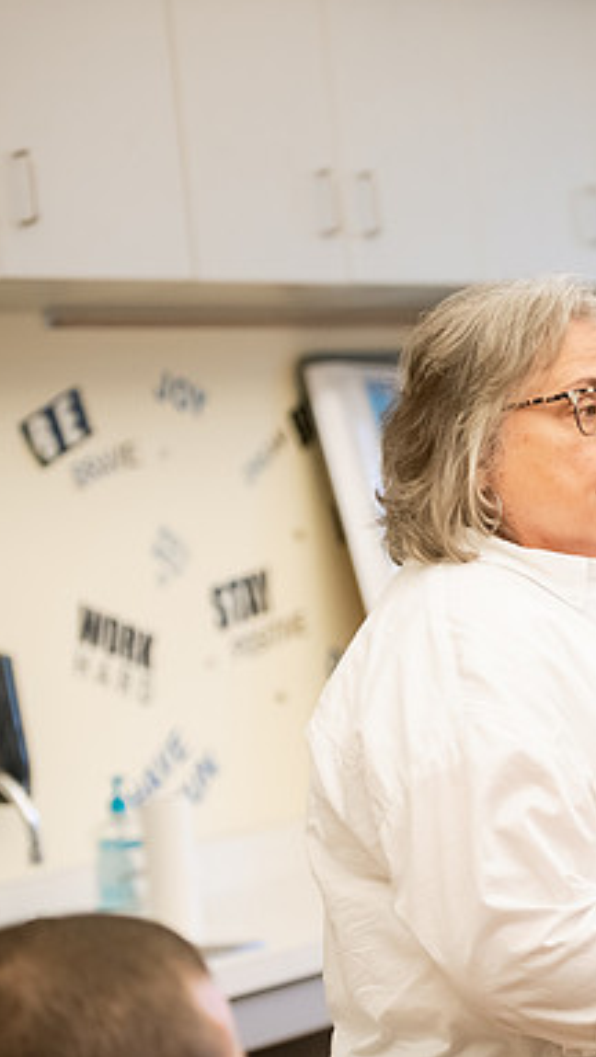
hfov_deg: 9.2
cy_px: 526
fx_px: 3645
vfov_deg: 16.5
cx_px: 690
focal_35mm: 130
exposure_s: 1/200
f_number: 2.8
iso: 2000
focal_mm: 82
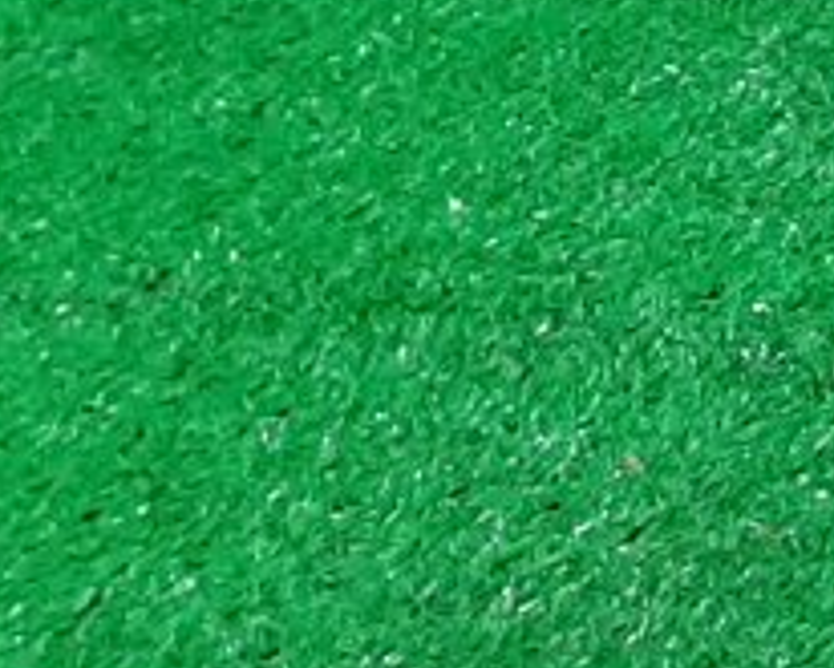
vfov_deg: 8.7
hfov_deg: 8.6
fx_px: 4371
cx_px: 2708
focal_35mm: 177
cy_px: 53
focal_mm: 3.93
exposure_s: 1/50
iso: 119
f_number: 1.7
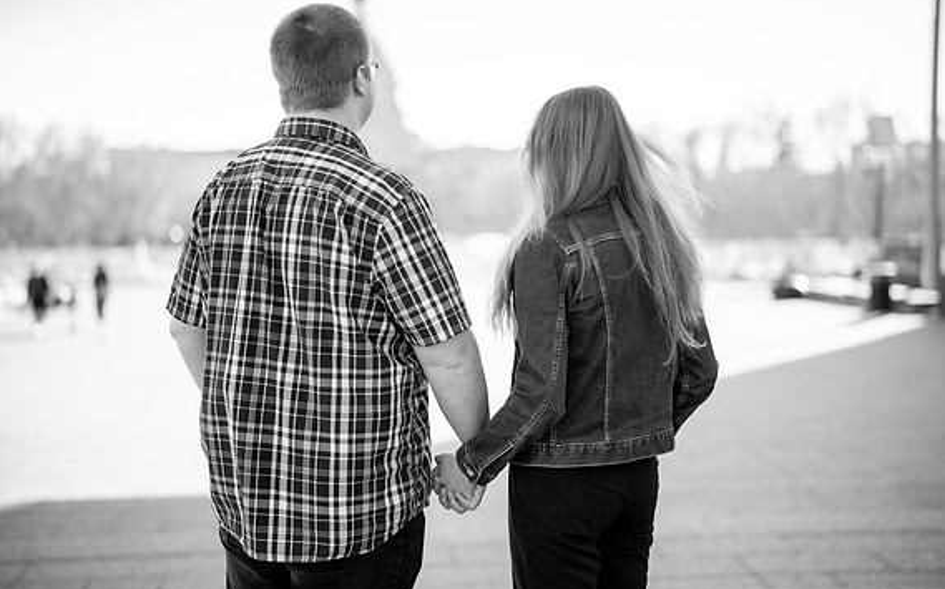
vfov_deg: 24.8
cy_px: 283
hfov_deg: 38.9
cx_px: 480
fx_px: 1339
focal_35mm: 52
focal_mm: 50
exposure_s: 1/3200
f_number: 1.2
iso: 200
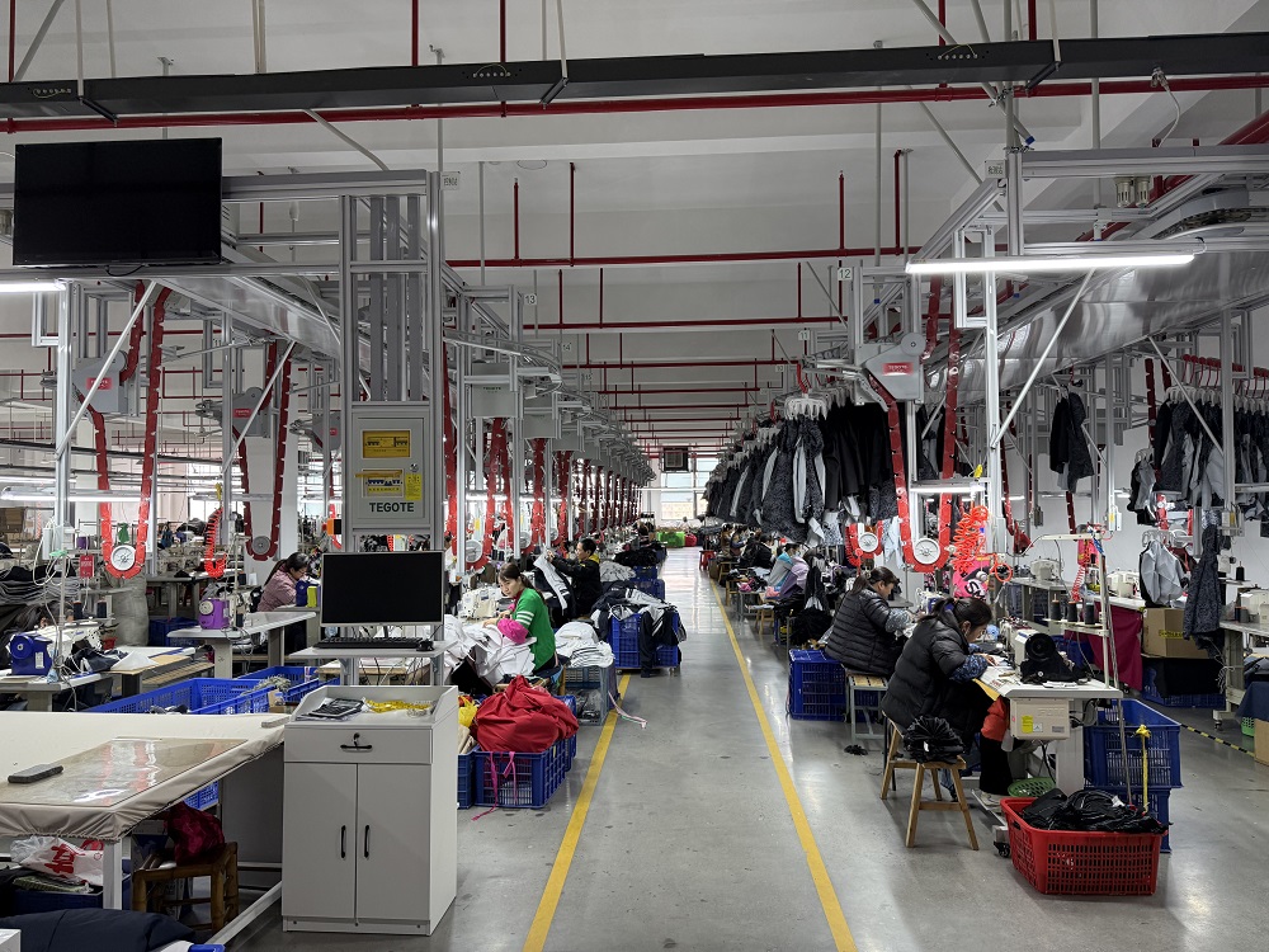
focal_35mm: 24
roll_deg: +0.4
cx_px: 634
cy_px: 476
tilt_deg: +2.7
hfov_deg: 71.6
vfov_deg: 56.8
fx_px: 880
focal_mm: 6.76
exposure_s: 1/100
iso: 125
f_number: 1.78
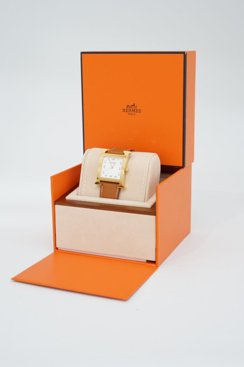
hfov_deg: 27.0
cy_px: 184
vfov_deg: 39.6
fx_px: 508
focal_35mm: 50
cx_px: 122
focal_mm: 50
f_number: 6.3
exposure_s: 1/4
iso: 400
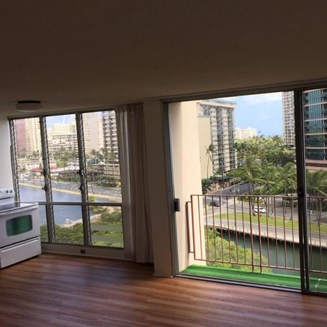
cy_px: 162
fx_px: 374
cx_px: 214
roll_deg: +1.9
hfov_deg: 46.6
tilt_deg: -4.7
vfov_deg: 47.2
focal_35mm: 35
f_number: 2.2
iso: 32
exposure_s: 1/775
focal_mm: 4.15
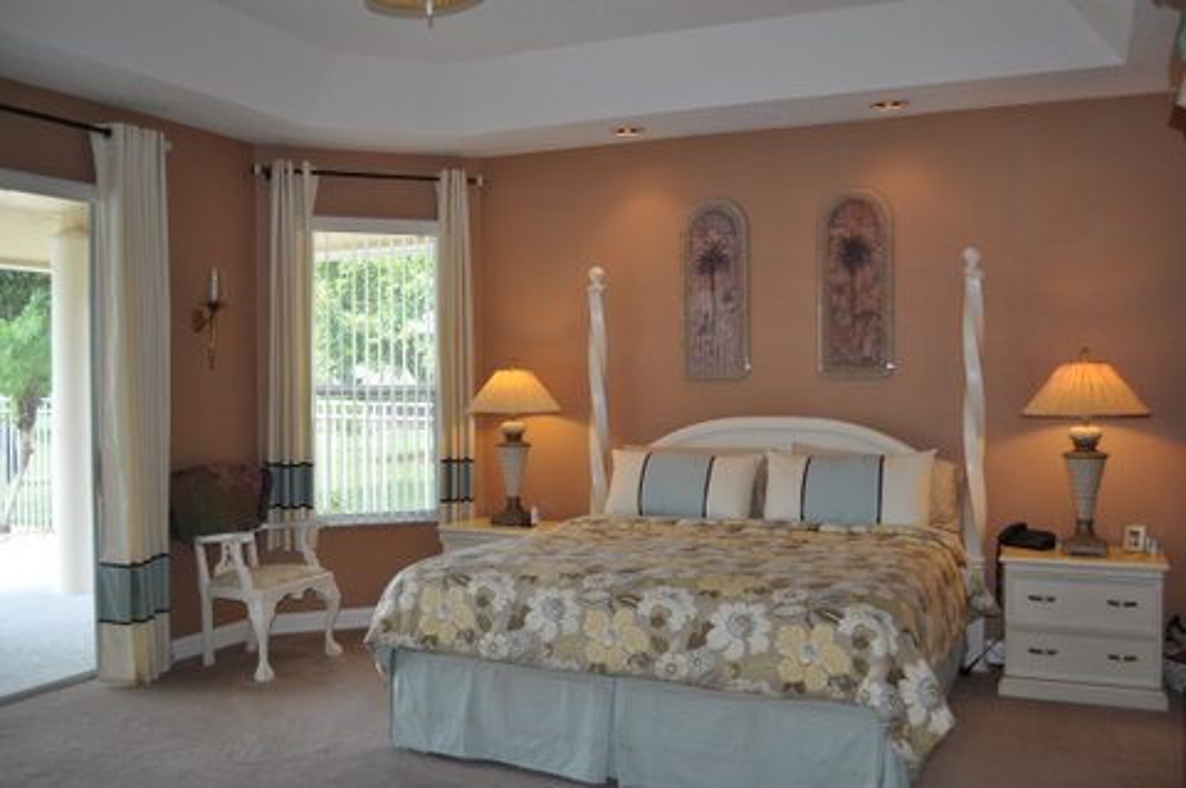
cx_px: 593
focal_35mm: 33
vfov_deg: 39.9
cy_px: 394
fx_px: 1086
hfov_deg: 57.3
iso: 400
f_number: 3.8
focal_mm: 22
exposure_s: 1/160
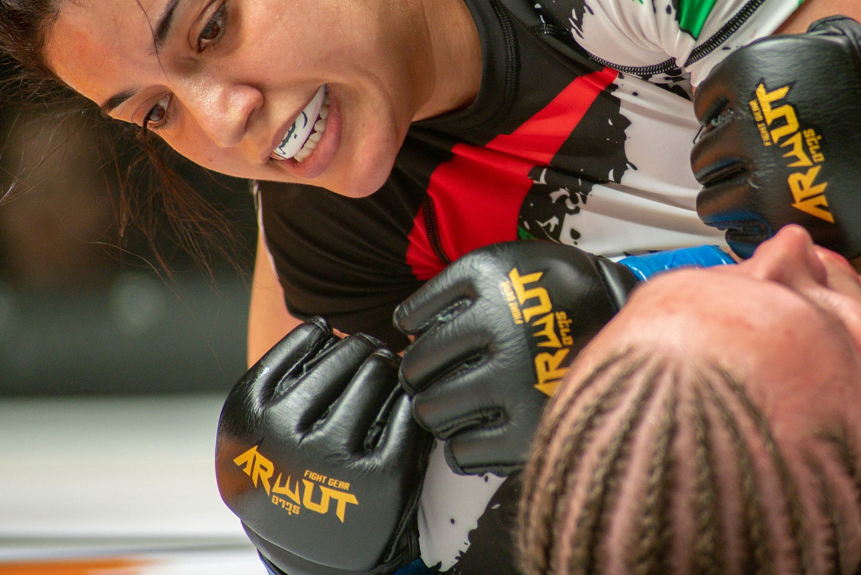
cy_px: 160
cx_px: 563
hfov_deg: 7.0
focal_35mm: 294
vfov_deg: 4.7
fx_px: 7035
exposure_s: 1/1000
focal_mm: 200
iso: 2000
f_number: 4
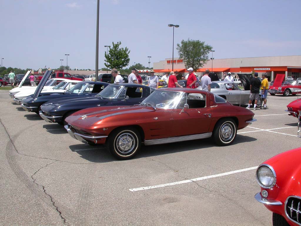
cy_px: 113
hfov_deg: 49.0
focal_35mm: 38
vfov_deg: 37.7
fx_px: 330
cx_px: 150
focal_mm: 7.85
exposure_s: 1/396
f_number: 7.5
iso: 100
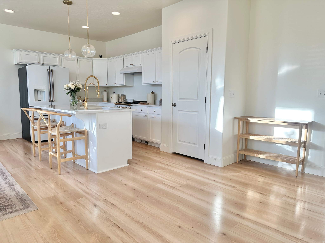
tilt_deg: -5.8
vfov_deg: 56.8
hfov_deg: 71.6
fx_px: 225
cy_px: 122
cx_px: 162
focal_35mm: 24
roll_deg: -0.6
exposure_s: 1/261
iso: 80
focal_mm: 6.86
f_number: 1.78
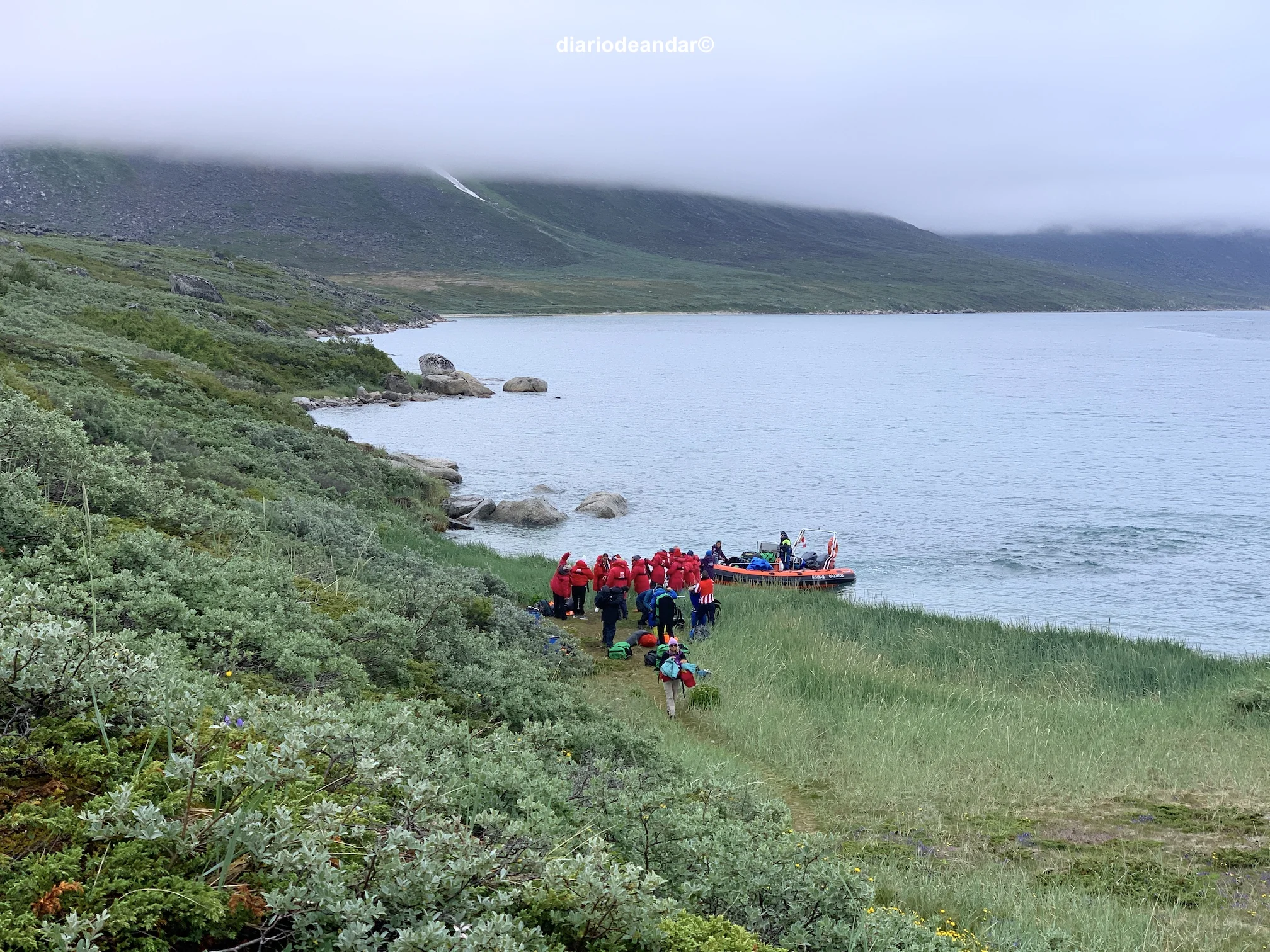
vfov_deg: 28.0
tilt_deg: -4.5
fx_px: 1908
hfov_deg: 36.8
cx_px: 635
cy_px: 476
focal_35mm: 52
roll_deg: -0.2
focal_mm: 6
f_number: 2.4
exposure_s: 1/284
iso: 16
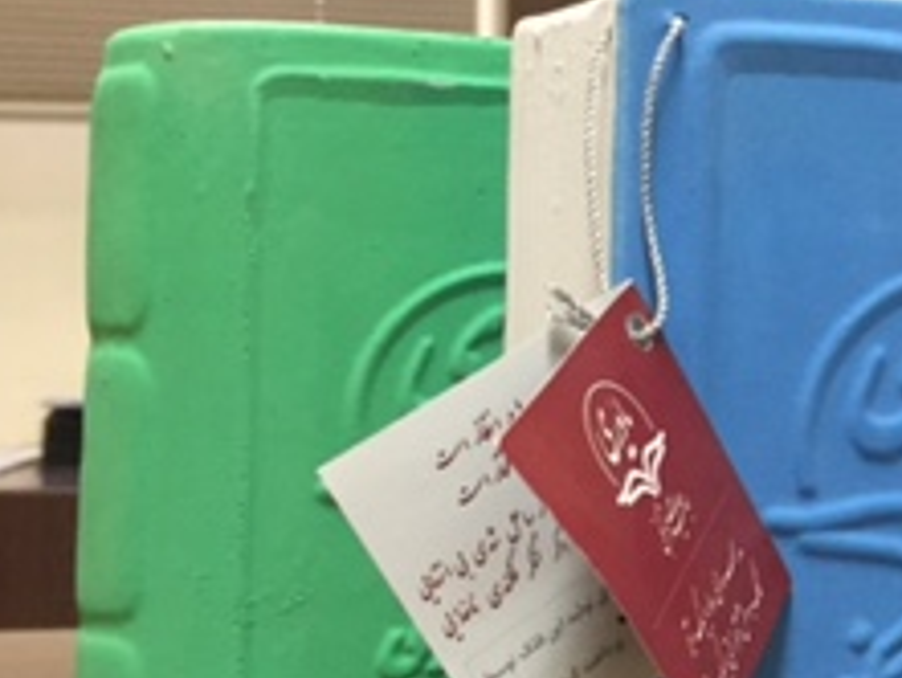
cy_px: 237
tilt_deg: +1.7
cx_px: 1098
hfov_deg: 21.5
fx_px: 2190
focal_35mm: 84
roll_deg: +0.4
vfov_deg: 17.5
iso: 250
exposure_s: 1/33
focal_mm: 4.15
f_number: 2.2
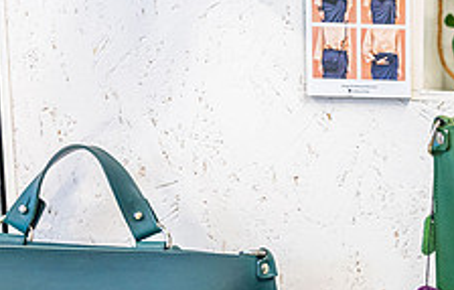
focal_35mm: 84
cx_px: 541
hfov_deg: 22.6
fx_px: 1046
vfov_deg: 15.3
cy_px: 343
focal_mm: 24
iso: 1000
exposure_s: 1/160
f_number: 3.5
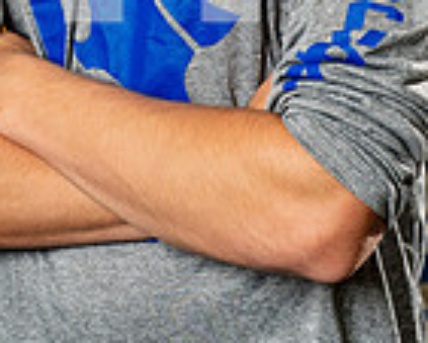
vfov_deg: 8.8
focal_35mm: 168
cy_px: -282
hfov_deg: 11.5
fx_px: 2130
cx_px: 173
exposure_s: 1/250
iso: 320
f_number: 5.6
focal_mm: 56
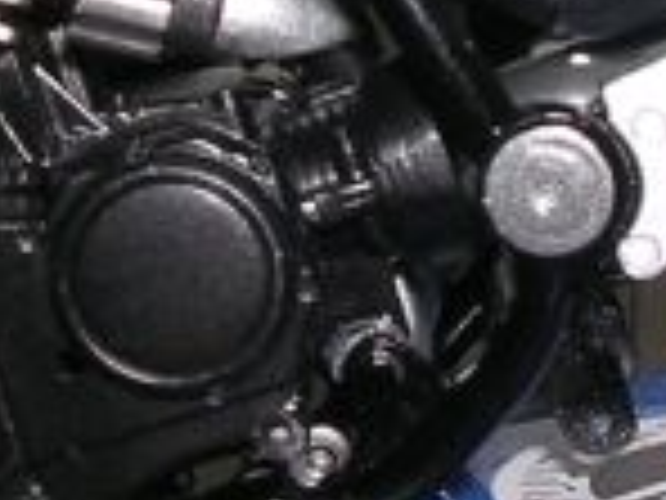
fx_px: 3944
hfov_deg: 9.6
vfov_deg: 7.2
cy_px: -50
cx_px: 446
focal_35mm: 205
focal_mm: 5.8
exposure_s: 1/60.1
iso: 100
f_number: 5.6
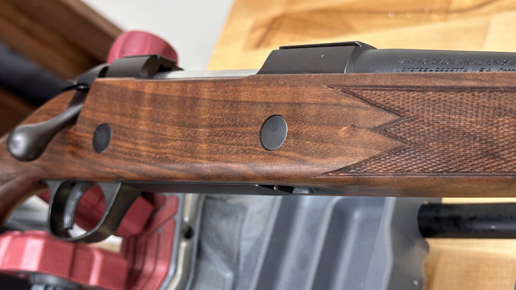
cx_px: 287
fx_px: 821
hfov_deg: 34.9
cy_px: 130
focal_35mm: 60
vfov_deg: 20.0
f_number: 1.78
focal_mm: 6.86
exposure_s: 1/60
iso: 80
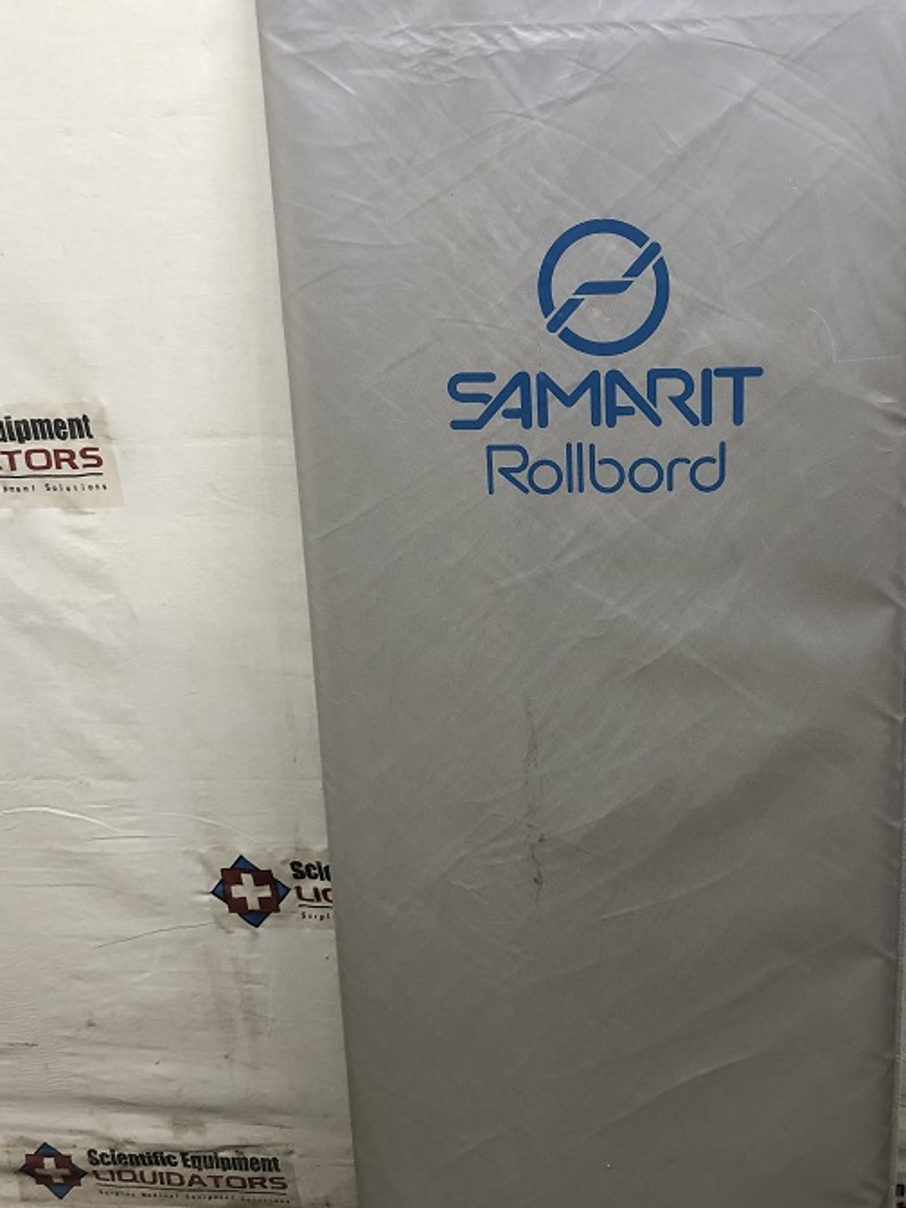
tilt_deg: -26.0
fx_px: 1466
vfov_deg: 44.7
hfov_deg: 34.1
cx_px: 600
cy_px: 656
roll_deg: +2.2
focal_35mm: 42
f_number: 1.8
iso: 40
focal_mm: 3.99
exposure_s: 1/30
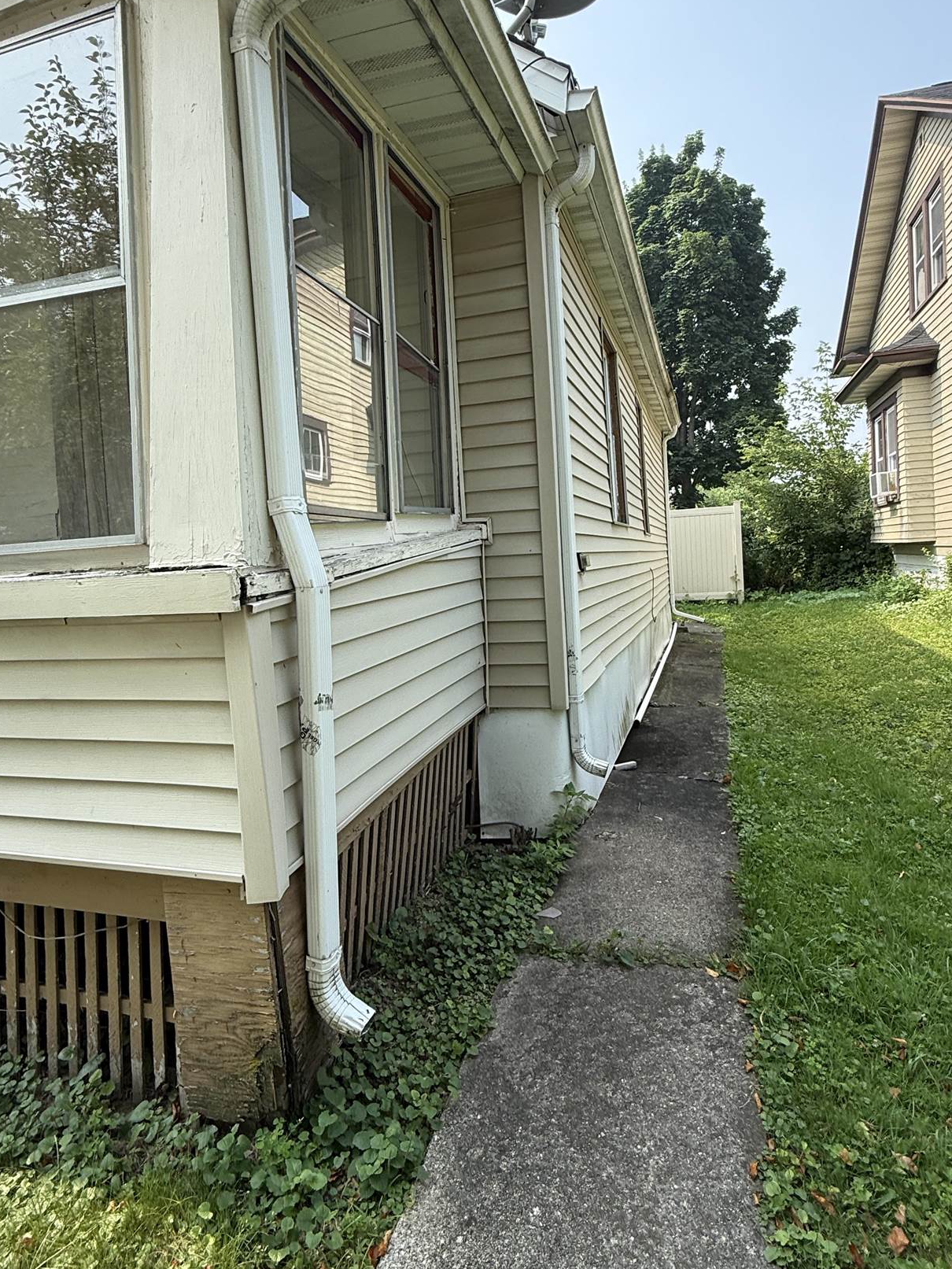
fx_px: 733
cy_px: 581
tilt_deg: +0.8
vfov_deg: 81.6
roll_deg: +4.1
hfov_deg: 66.0
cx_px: 486
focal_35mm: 20
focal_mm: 2.22
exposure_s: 1/664
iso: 64
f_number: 2.2
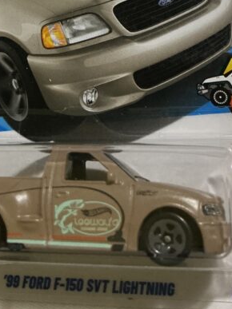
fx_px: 536
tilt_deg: -63.6
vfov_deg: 30.0
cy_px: 0
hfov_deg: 24.3
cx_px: 90
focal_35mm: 60
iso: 320
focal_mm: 3
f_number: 1.8
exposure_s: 1/30
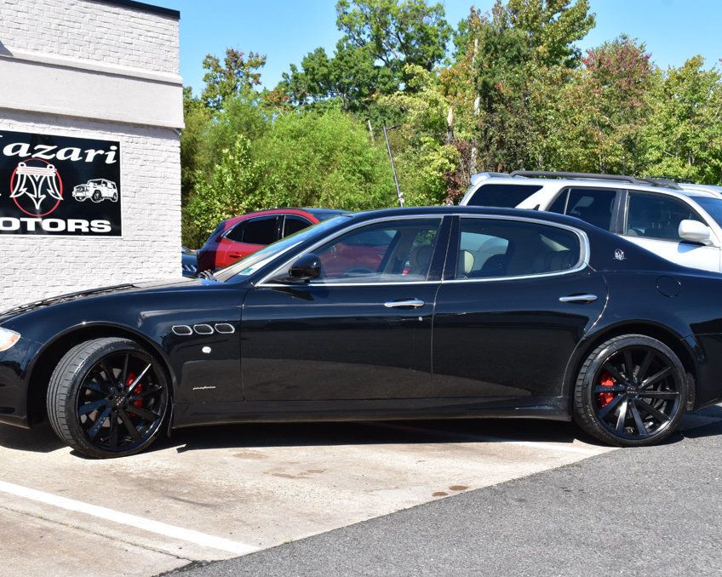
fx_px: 1090
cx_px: 361
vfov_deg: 29.7
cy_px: 288
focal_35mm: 51
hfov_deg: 36.7
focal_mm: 30
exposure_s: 1/400
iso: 400
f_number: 11
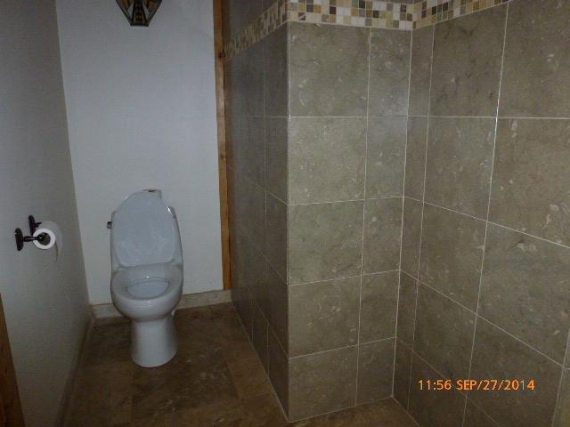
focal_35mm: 25
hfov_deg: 69.4
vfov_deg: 54.9
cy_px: 214
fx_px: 412
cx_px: 285
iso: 400
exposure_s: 1/60
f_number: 3.3
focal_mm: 4.3
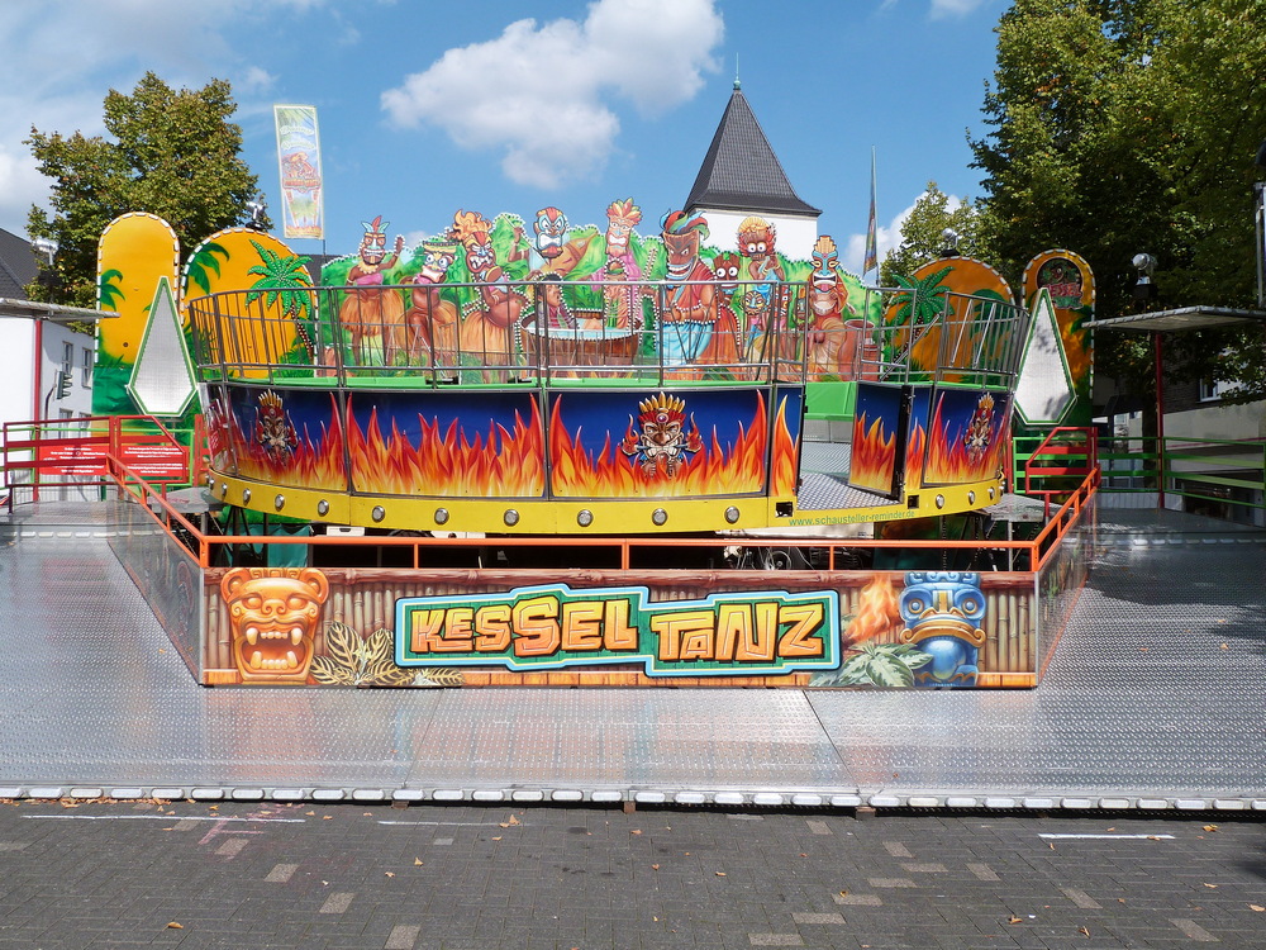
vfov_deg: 48.2
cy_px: 475
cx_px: 633
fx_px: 1061
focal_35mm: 29
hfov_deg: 61.7
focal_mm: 5
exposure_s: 1/400
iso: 100
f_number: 5.6
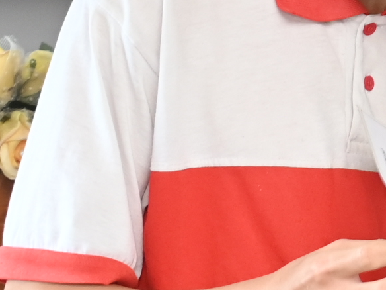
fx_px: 3490
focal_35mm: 313
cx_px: 1424
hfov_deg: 5.6
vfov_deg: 4.7
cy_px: 38
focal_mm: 42
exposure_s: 1/125
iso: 640
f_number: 3.5
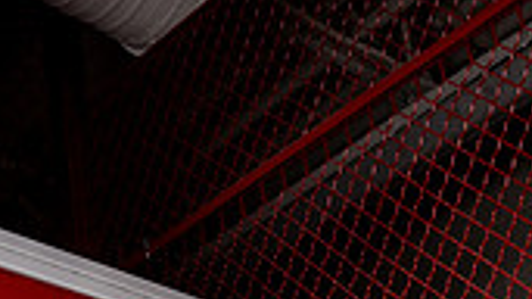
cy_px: 696
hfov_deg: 21.2
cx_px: 376
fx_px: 1410
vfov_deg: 10.5
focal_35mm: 100
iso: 100
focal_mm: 24
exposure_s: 1/250
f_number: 8
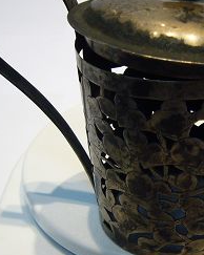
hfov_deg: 21.5
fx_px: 529
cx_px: 167
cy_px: 196
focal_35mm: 70
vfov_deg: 26.7
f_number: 2.8
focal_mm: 4.7
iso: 100
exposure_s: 1/15
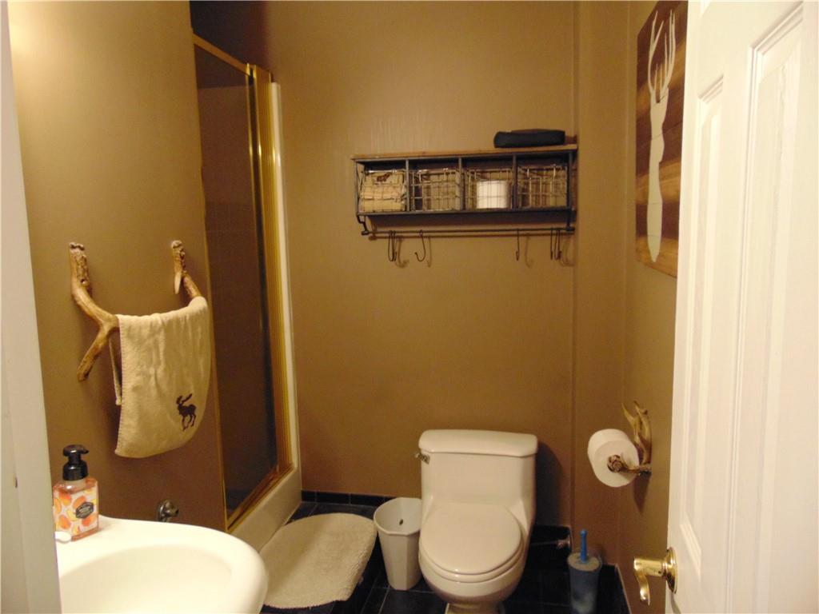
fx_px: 591
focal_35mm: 25
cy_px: 307
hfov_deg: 69.4
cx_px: 410
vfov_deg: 54.9
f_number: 3
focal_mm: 4.5
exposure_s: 1/20
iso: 400
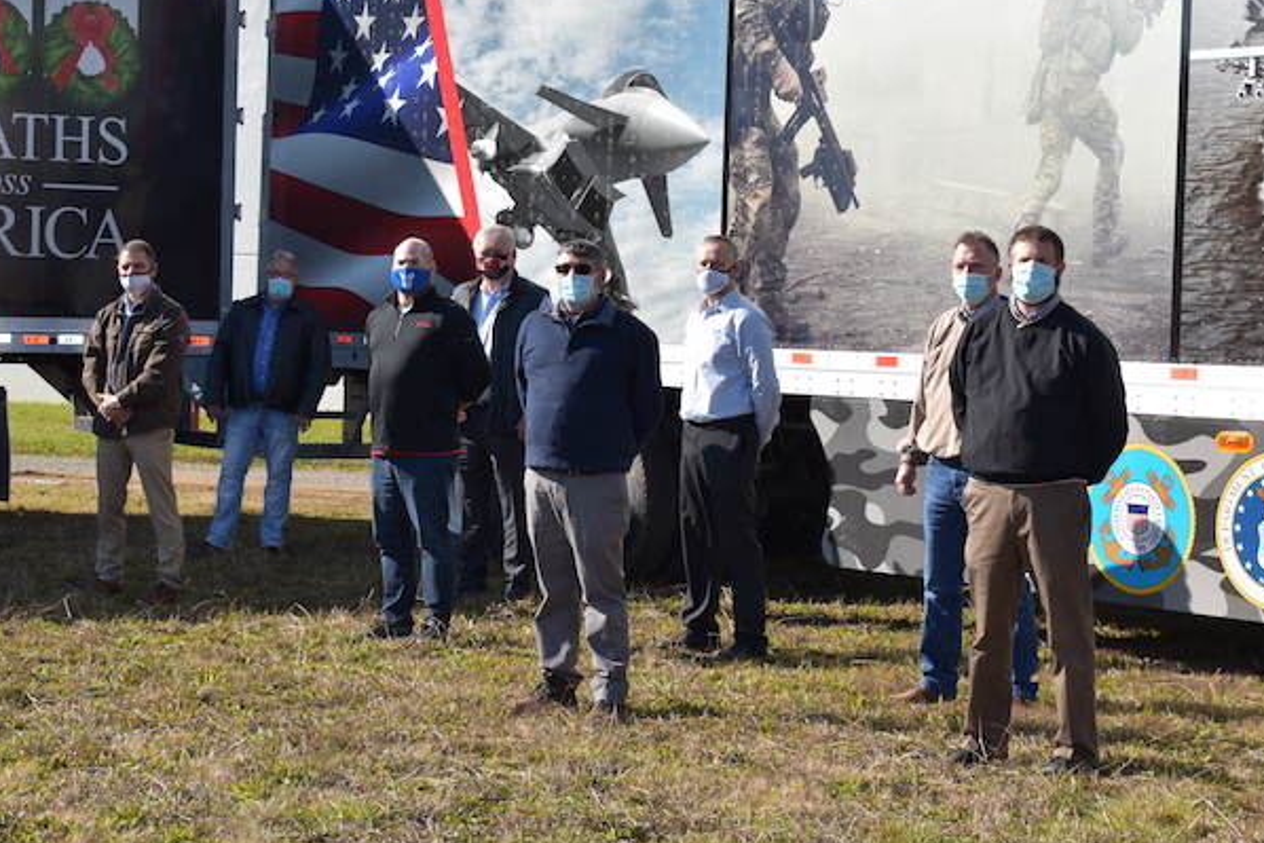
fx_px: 2774
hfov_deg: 25.7
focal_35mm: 79
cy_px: 332
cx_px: 583
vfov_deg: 17.3
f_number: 10
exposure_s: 1/200
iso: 100
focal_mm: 42
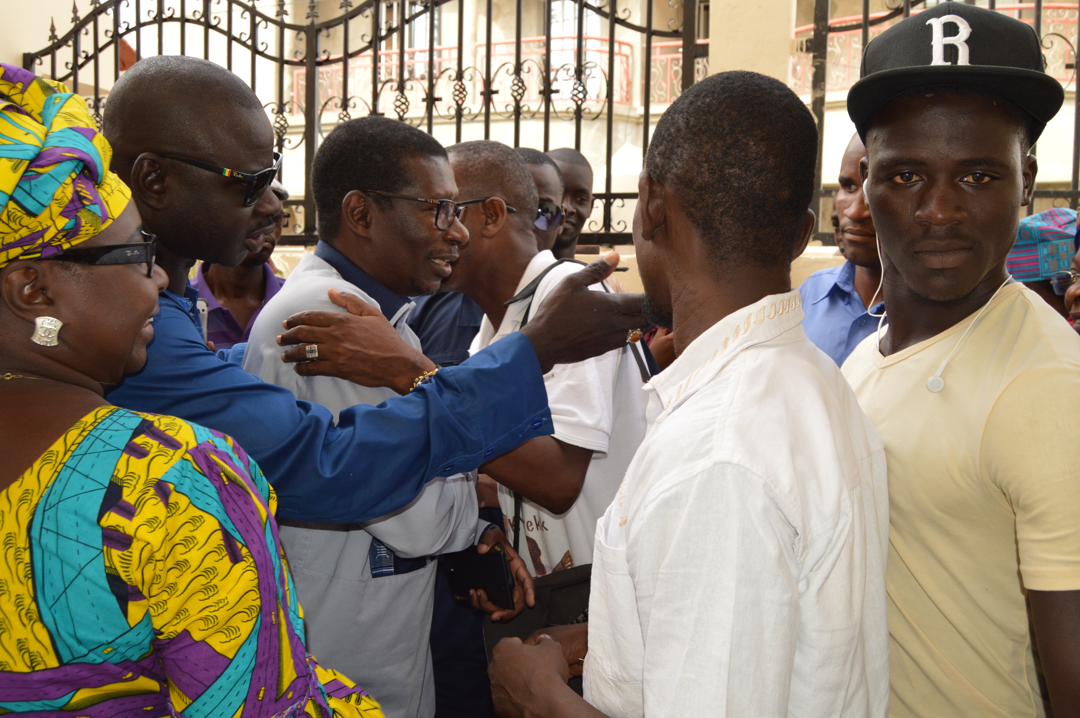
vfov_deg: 39.9
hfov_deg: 57.3
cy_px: 359
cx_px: 540
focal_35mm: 33
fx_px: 989
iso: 400
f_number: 7.1
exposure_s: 1/200
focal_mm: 22
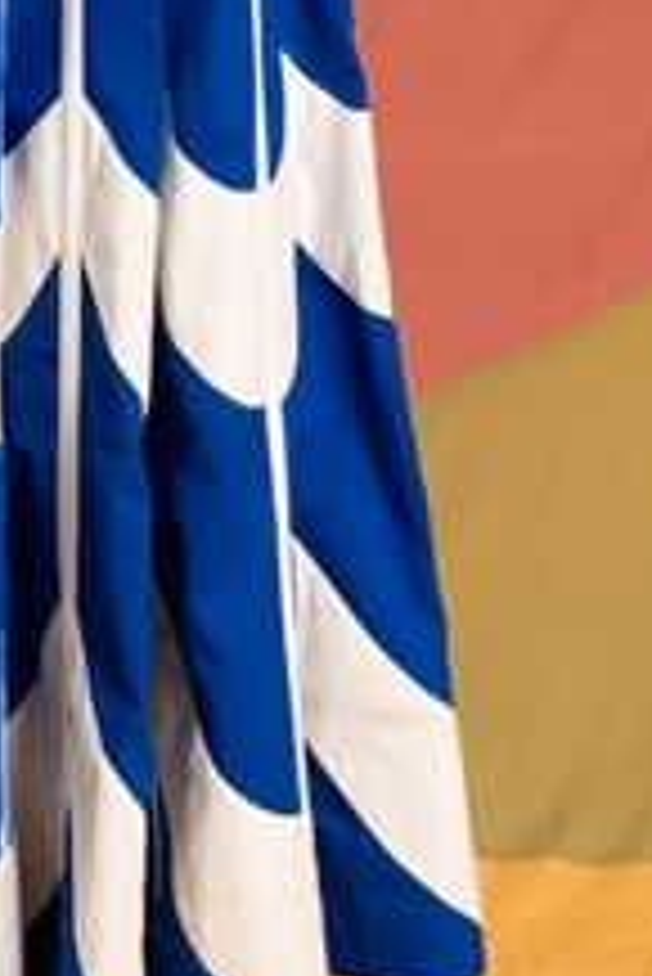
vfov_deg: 23.3
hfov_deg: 15.4
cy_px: 407
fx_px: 2360
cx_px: -9
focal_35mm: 87
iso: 1250
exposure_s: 1/200
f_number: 3.2
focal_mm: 36
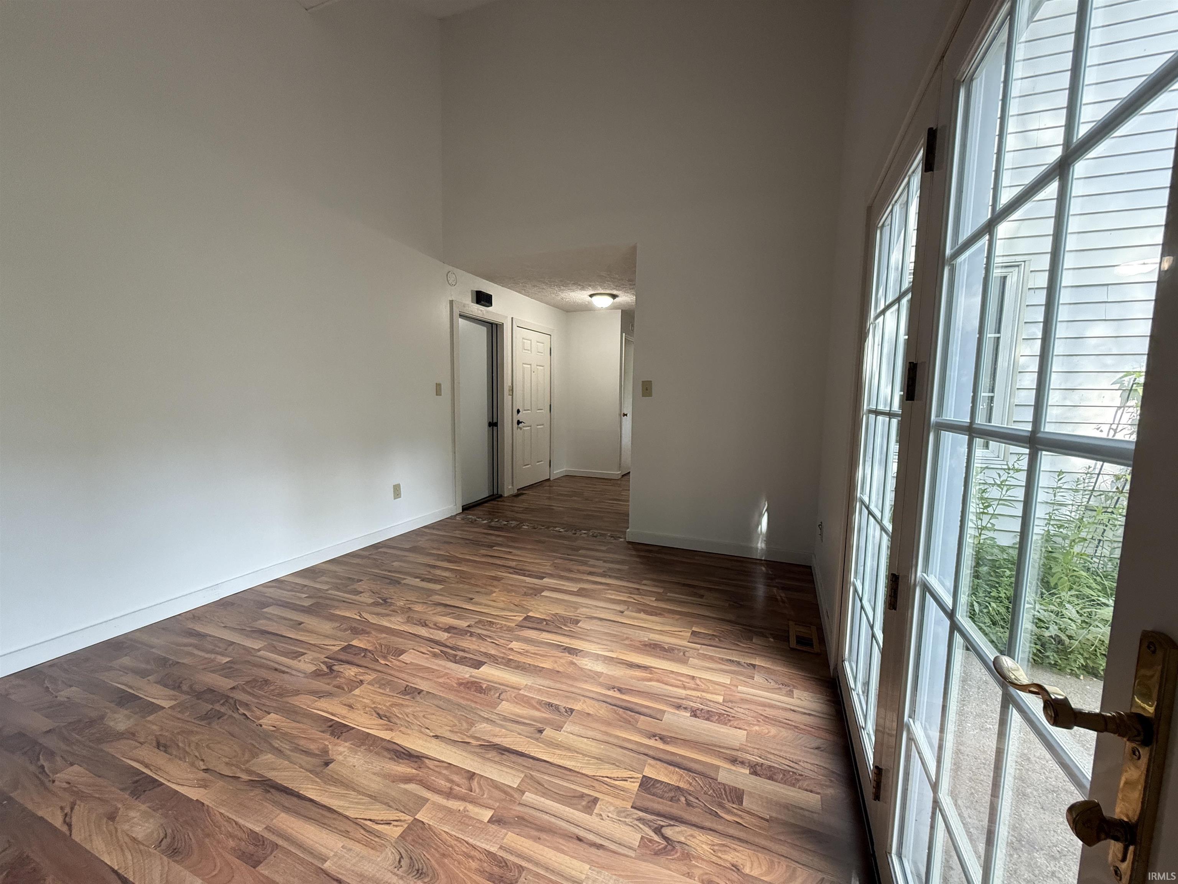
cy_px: 442
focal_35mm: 14
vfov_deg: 85.7
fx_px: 476
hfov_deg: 102.1
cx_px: 589
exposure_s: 1/120
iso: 320
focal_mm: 2.22
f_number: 2.2
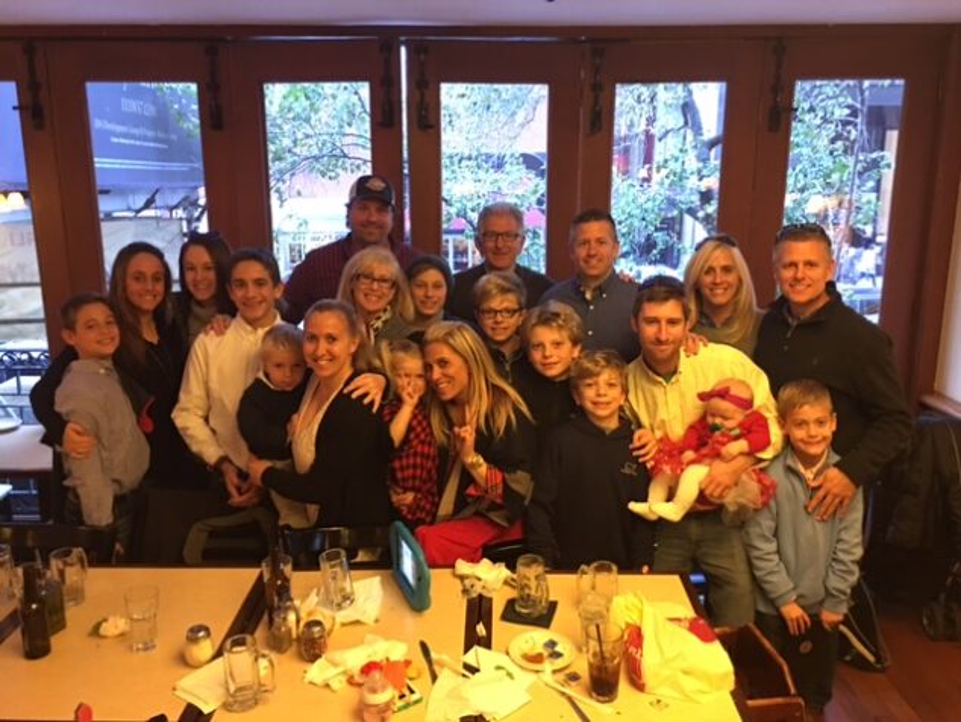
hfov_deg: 61.6
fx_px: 805
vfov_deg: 48.3
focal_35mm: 29
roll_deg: -1.0
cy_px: 361
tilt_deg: -13.2
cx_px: 480
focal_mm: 4.15
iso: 80
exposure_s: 1/4
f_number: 2.2
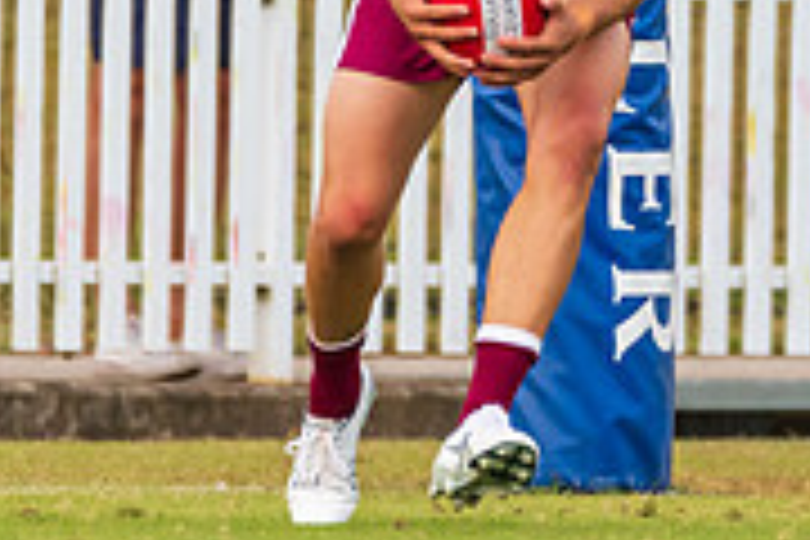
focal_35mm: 1824
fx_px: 41037
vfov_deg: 0.8
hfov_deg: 1.1
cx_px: 895
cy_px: -80
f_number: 6.3
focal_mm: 460
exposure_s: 1/1250
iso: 800
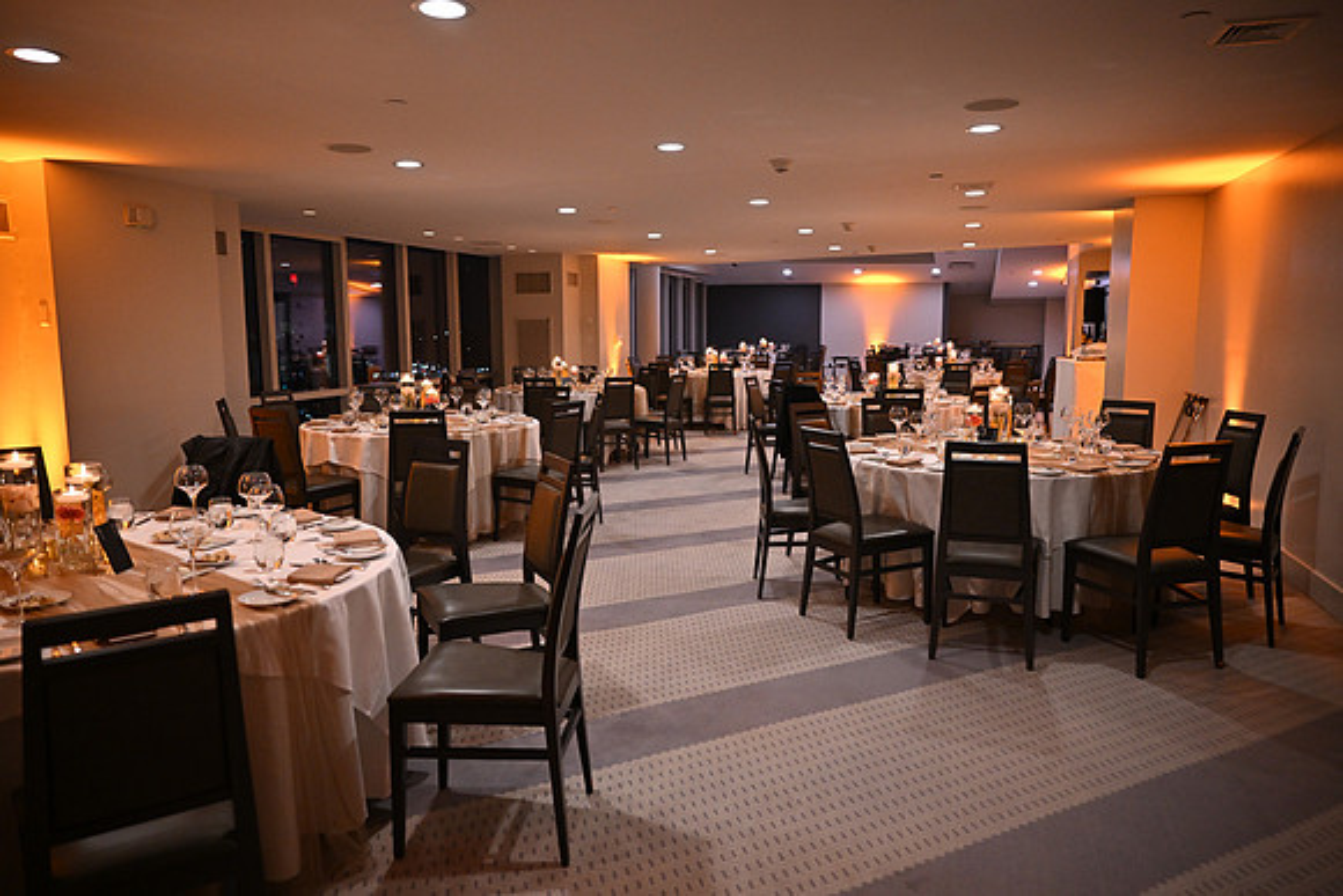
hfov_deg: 71.5
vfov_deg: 51.3
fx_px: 933
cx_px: 672
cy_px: 448
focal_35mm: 25
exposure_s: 1/60
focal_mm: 25
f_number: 2.8
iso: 2500
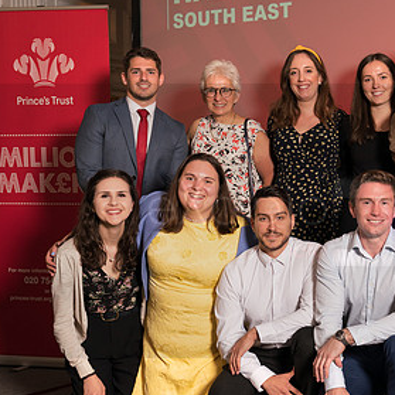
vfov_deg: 25.0
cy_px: 212
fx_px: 891
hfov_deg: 23.5
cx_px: 435
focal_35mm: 69
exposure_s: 1/80
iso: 800
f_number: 5
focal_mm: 36
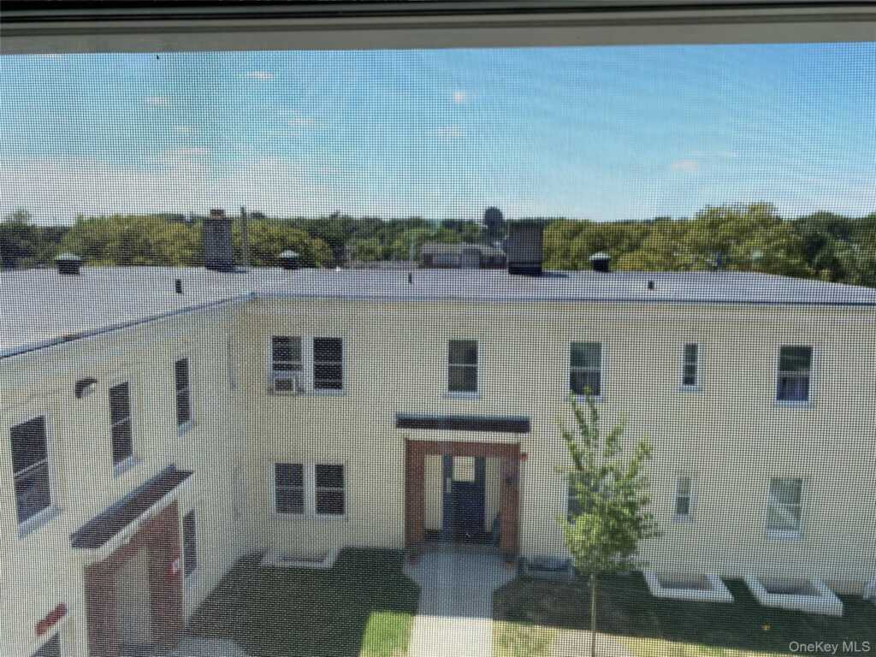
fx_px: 658
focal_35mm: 26
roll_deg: +0.1
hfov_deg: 67.3
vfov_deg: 53.1
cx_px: 438
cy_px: 328
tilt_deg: -6.6
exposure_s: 1/1447
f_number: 1.8
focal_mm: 4.25
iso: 32
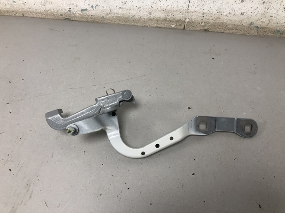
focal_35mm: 28
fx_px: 231
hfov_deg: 63.4
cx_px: 142
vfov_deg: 49.7
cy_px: 106
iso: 32
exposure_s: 1/33
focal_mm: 4
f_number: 1.8
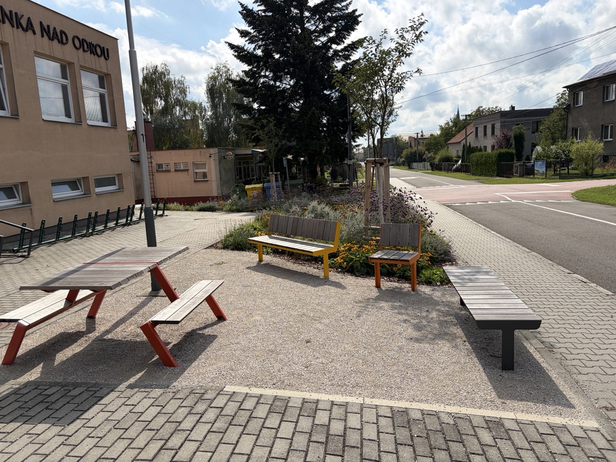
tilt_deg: -8.6
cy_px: 231
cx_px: 308
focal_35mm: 26
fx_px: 463
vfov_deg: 53.1
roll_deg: +2.0
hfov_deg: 67.3
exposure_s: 1/6993
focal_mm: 5.96
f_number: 1.6
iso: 64
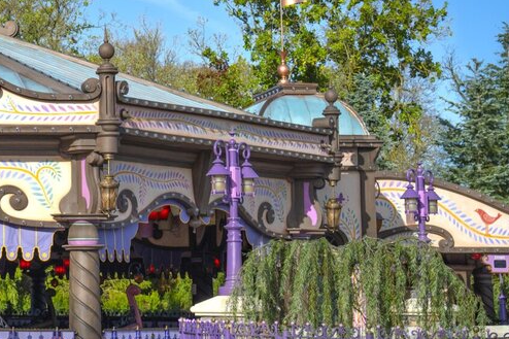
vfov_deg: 11.4
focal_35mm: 119
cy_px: 29
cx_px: -88
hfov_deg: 16.5
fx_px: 1682
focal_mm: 49
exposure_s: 1/8000
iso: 160
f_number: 3.5
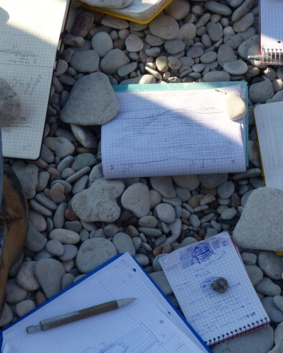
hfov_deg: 12.5
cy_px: 234
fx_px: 1277
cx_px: 275
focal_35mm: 122
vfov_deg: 15.7
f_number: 4
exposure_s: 1/500
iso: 100
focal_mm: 10.9
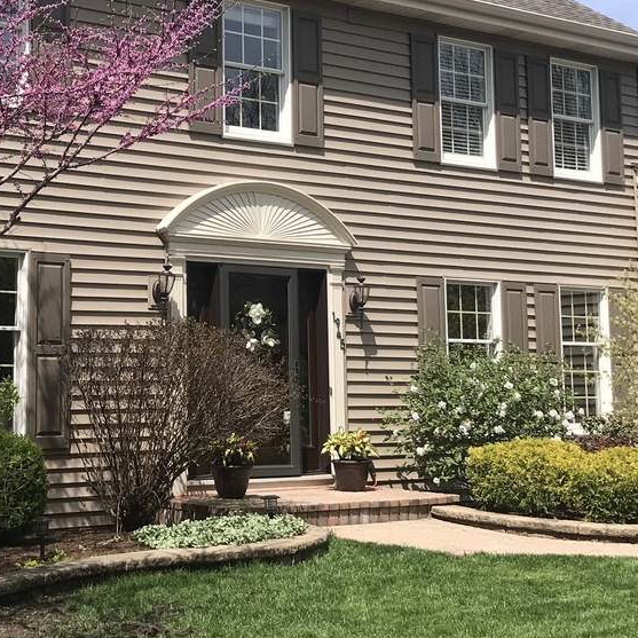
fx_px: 1335
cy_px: 251
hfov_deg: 26.7
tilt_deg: +7.3
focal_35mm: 64
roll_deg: +1.2
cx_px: 207
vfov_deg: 26.8
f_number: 1.8
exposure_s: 1/1808
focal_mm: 3.99
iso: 20
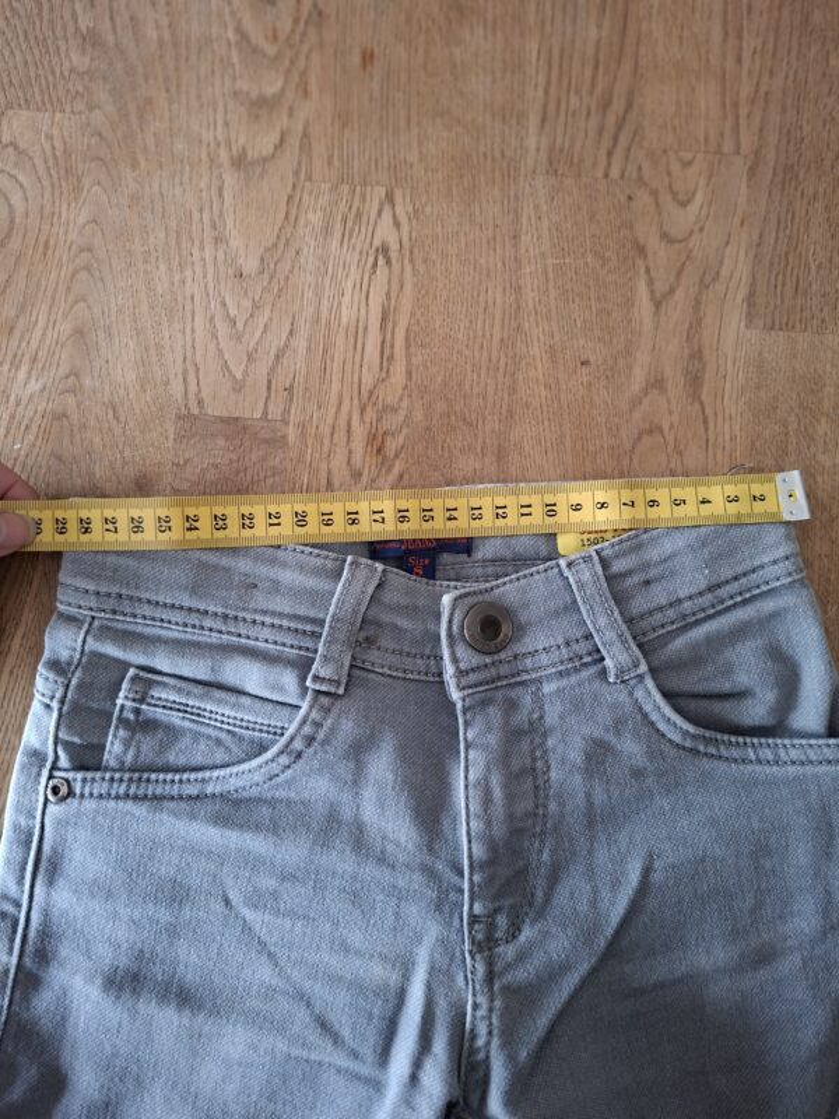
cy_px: 560
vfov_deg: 73.9
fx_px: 743
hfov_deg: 58.9
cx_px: 420
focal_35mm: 23
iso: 500
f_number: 1.8
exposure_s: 1/25
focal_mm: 5.54
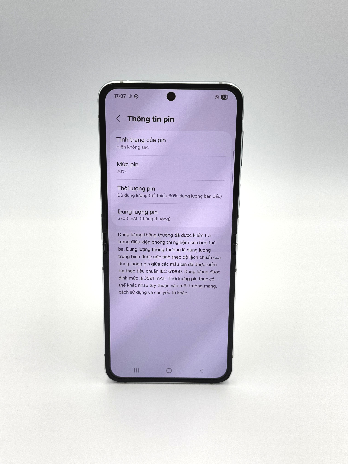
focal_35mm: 48
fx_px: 643
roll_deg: -1.2
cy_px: 232
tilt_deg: -19.1
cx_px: 174
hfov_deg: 30.3
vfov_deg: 39.7
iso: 64
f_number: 1.78
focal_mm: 6.76
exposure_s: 1/351
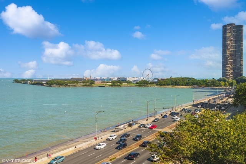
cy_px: 82
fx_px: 226
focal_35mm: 33
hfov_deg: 57.2
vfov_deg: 40.0
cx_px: 123
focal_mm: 22
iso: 320
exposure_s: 1/400
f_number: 10
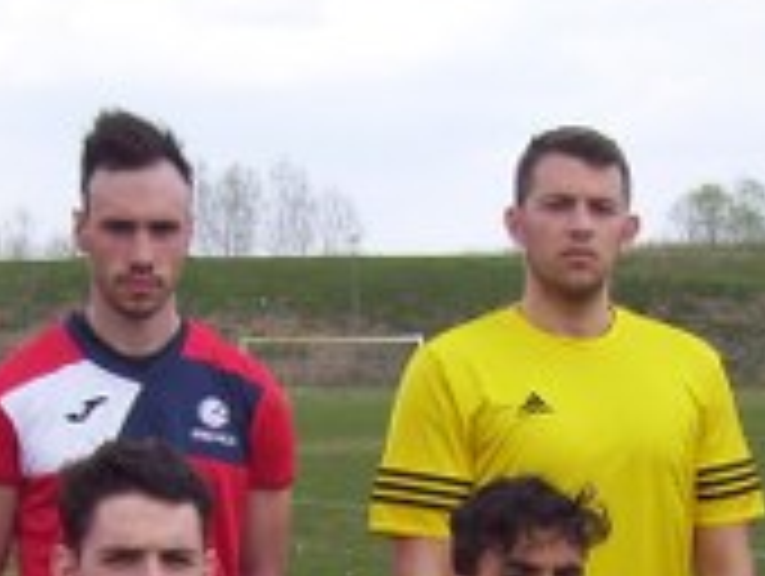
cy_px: 868
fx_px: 2988
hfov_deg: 14.6
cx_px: 378
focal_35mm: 135
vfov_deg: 10.6
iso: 80
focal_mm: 6
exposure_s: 1/500
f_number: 2.7
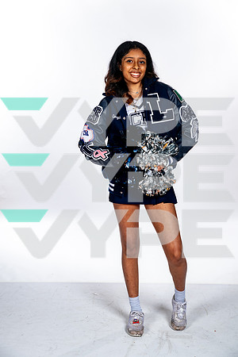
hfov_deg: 19.5
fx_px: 694
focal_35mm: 70
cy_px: 178
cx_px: 119
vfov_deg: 28.8
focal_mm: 70
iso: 250
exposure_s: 1/320
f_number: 7.1
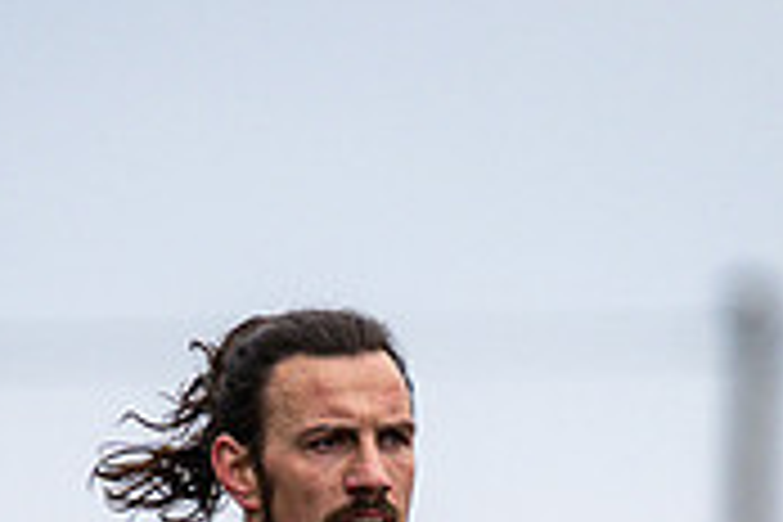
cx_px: 315
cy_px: 819
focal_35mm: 1500
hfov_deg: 1.4
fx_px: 32622
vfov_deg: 0.9
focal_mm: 300
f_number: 2.8
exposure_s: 1/1600
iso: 280
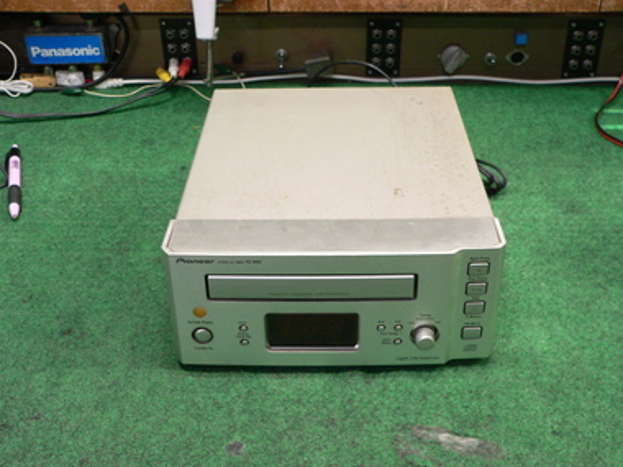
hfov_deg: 41.2
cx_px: 312
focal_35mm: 46
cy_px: 234
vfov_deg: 31.5
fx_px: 828
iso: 200
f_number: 2.8
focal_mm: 7.6
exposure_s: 1/15
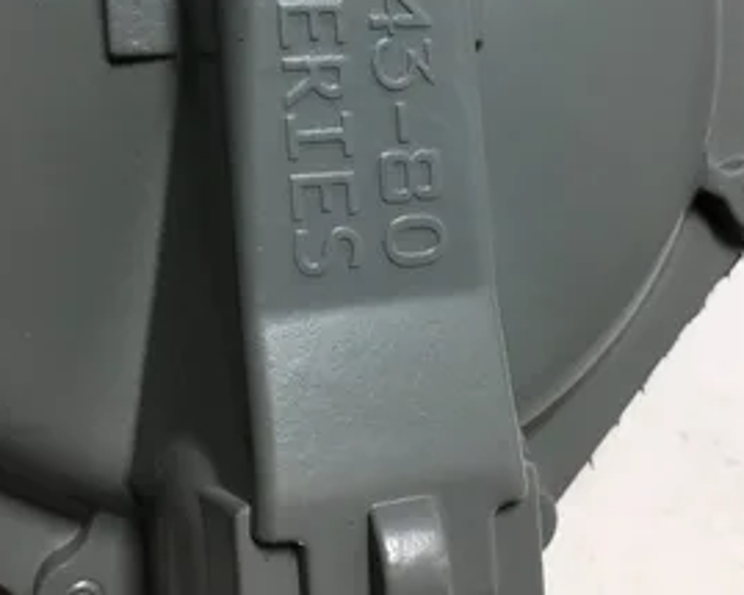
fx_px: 991
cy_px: 163
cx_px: 360
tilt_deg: -46.9
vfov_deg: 32.9
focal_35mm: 45
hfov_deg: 41.2
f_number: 2.4
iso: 32
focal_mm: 3.3
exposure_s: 1/120
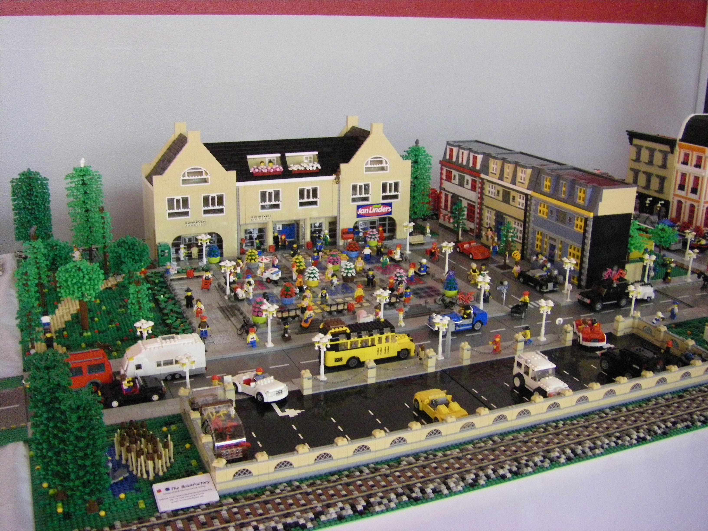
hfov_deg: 49.0
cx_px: 354
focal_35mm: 38
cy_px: 266
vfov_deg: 37.7
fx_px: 777
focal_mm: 6.3
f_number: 3.5
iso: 800
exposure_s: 1/20
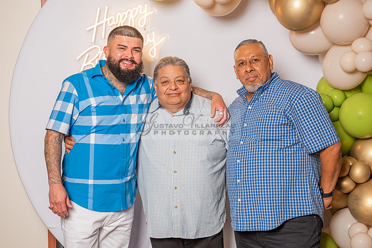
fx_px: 616
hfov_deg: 33.6
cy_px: 141
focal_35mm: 60
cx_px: 177
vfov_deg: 22.8
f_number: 4
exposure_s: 1/200
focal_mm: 50
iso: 200
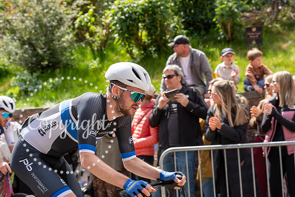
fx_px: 574
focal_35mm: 70
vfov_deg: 19.5
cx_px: 148
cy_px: 98
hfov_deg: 28.8
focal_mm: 70
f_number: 5
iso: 500
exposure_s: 1/1000
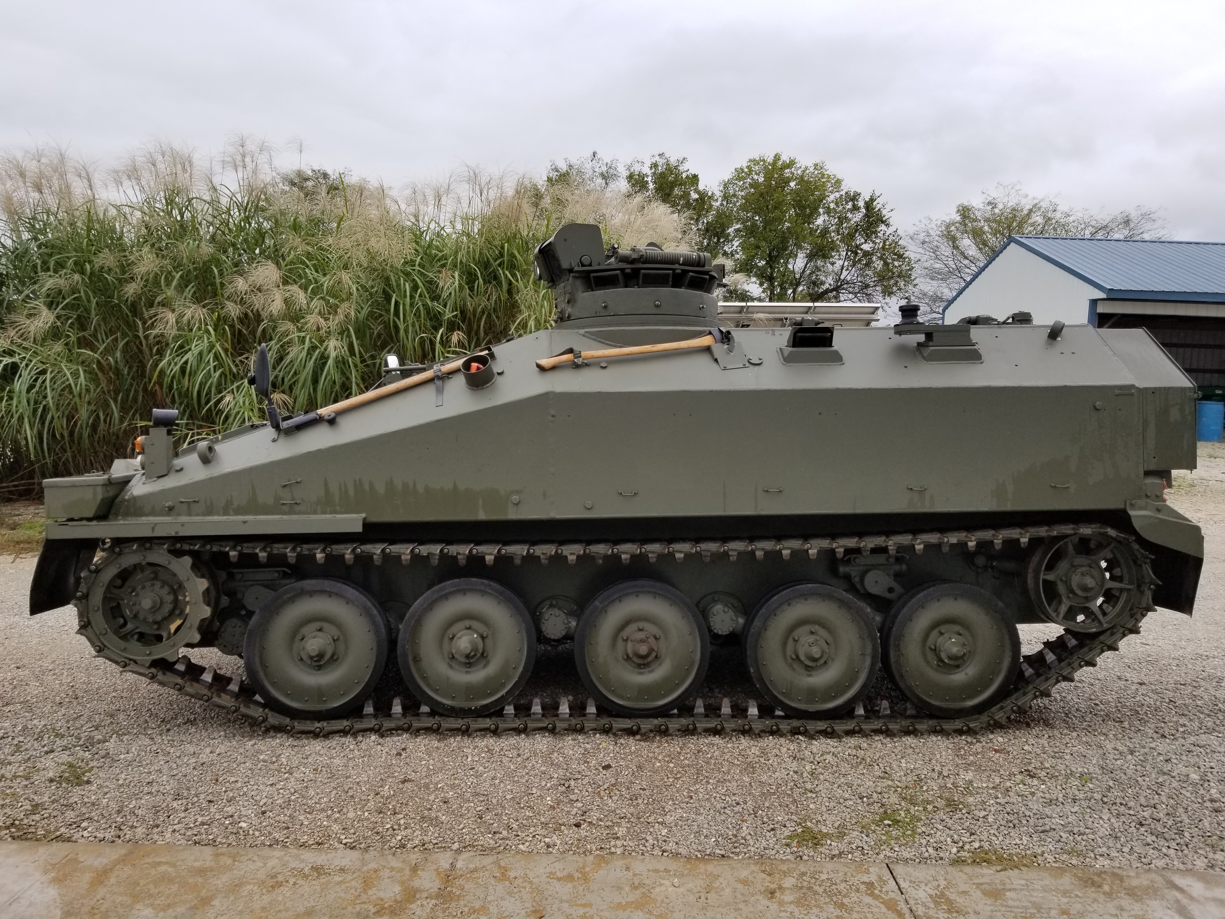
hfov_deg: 67.3
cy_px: 460
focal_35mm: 26
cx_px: 612
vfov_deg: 53.1
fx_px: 920
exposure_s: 1/650
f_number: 1.7
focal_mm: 4.25
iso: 50
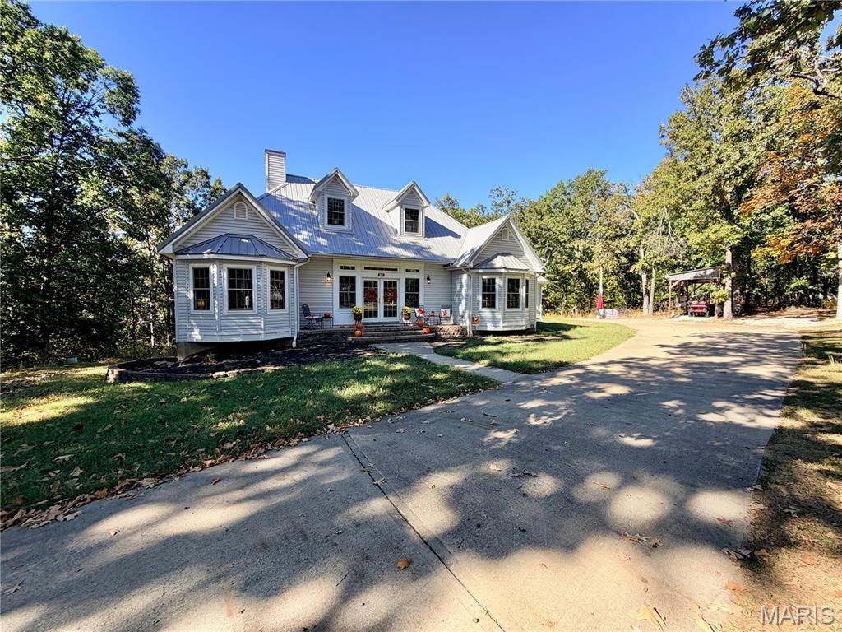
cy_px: 316
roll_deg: -0.3
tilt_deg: -2.3
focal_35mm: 14
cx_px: 421
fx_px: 341
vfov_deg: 85.7
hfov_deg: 102.1
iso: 40
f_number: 2.2
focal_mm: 2.22
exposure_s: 1/502
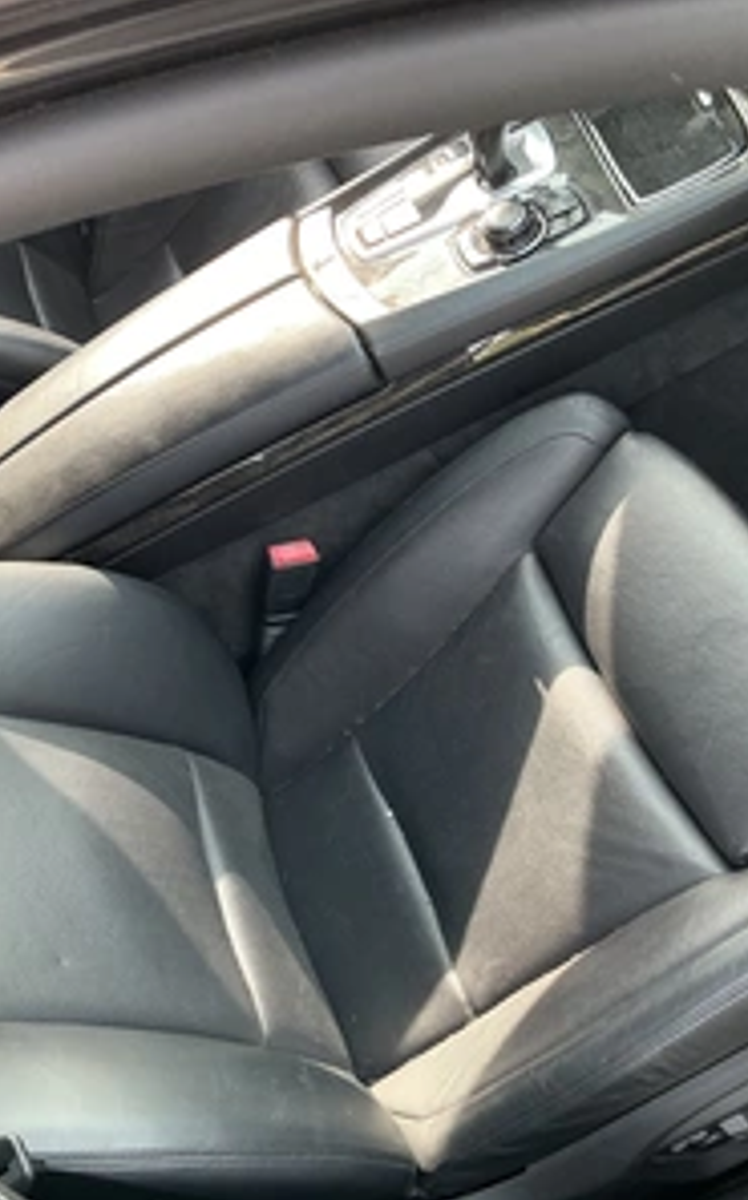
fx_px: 1308
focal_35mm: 40
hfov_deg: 31.1
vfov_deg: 49.3
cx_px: 146
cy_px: 602
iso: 50
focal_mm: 3
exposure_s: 1/122
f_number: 1.8
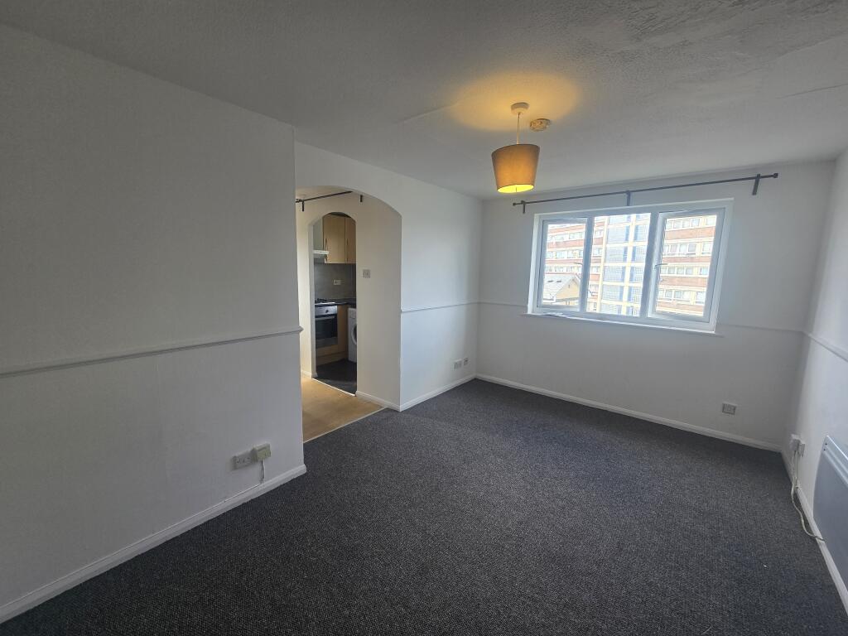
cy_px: 318
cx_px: 424
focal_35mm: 13
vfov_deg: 89.9
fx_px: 318
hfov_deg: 106.2
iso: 50
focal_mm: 2.2
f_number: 2.2
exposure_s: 1/121
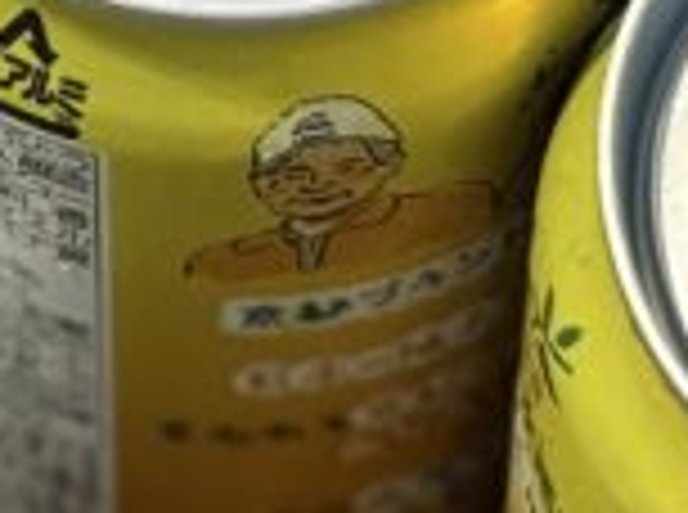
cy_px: -18
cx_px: -13
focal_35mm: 322
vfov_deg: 4.6
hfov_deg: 6.1
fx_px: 6385
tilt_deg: -60.6
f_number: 1.78
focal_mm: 6.76
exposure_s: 1/60
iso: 160
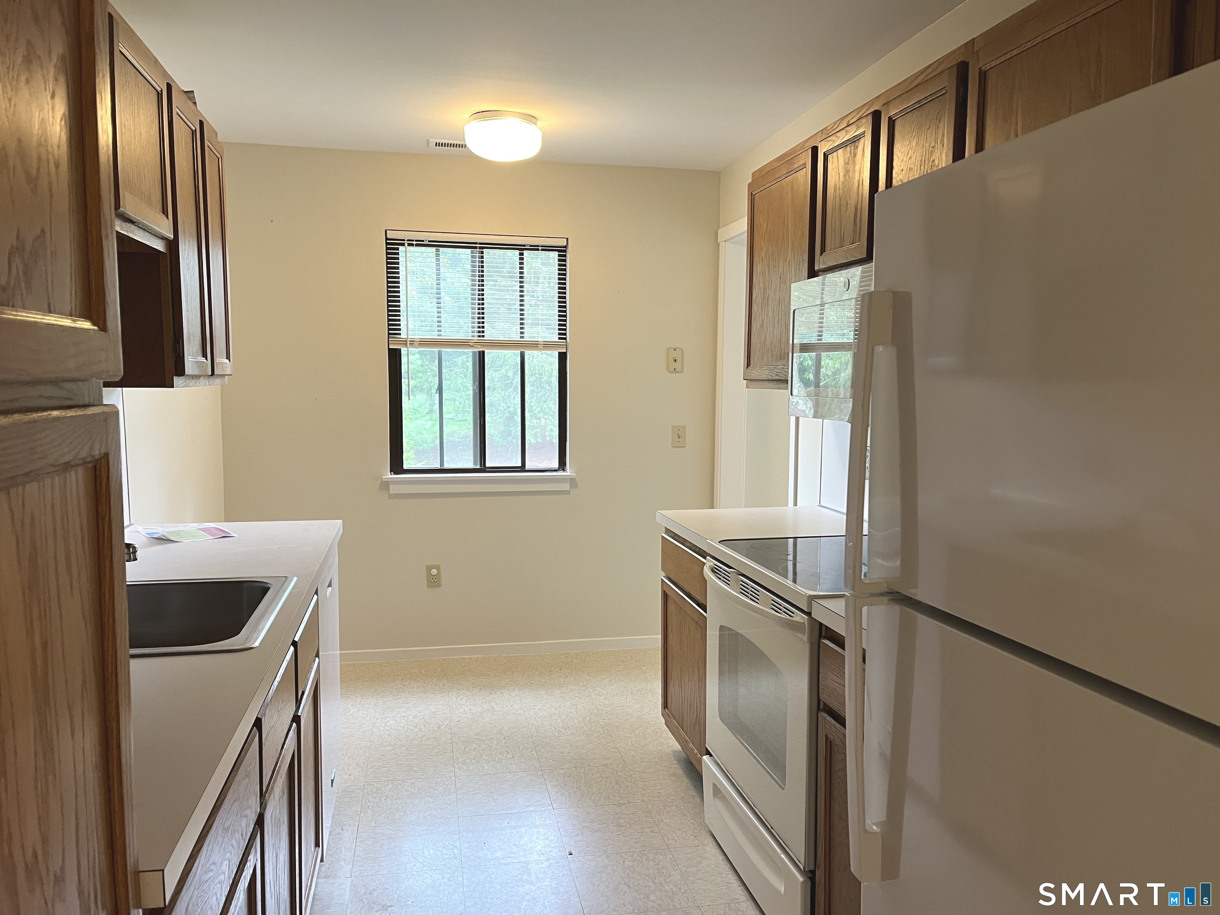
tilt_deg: -5.7
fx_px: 916
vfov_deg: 53.1
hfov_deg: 67.3
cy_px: 458
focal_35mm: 26
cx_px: 610
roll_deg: -0.1
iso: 250
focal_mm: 5.1
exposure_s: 1/60
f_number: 1.6
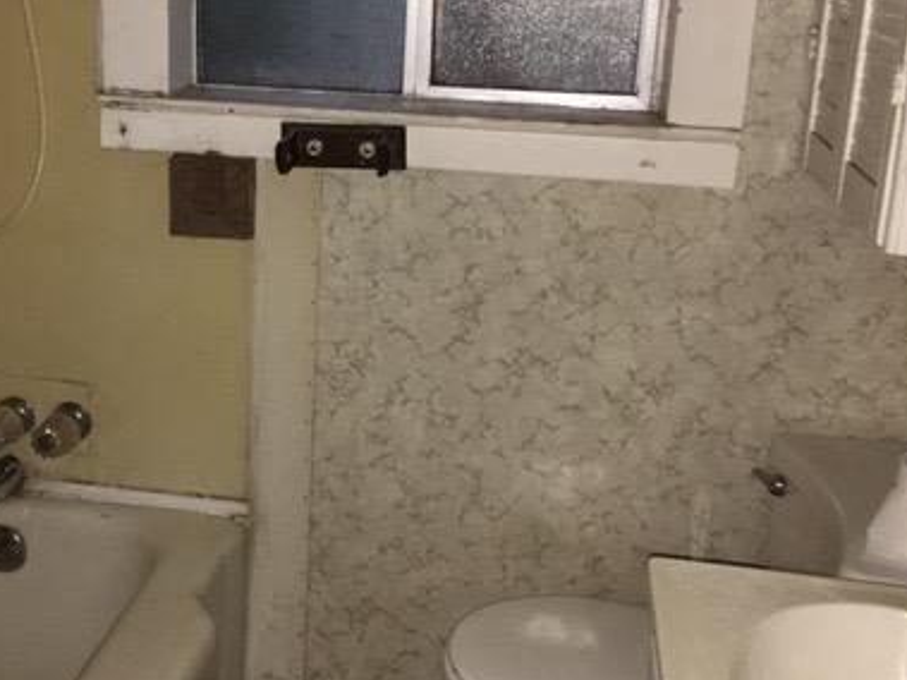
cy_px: 247
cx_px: 330
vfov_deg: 29.5
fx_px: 1283
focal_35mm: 49
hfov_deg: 38.6
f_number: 2.2
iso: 125
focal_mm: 4.15
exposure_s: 1/16
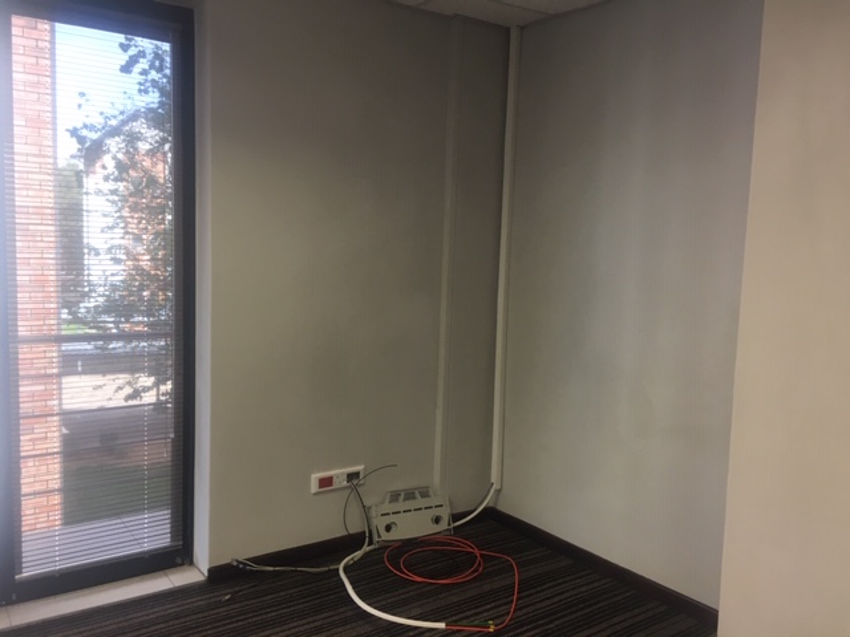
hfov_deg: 61.7
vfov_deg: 48.2
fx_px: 712
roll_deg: -1.5
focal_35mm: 29
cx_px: 425
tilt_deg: -5.6
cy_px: 318
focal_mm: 4.15
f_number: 2.2
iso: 32
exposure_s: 1/33
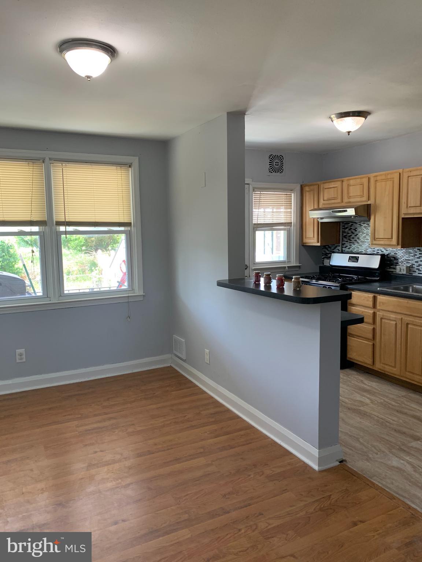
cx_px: 211
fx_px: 423
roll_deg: +0.6
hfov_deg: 53.1
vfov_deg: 67.3
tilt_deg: -6.6
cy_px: 281
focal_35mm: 26
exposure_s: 1/60
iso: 80
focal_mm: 4.25
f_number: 1.8
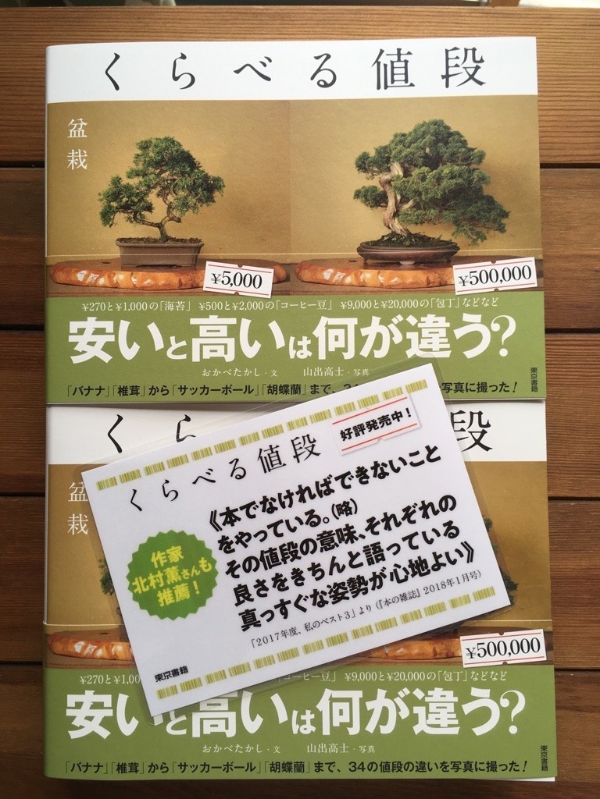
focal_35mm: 29
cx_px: 300
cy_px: 400
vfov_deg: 61.7
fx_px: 670
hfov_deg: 48.2
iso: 25
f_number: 2.2
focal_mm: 4.15
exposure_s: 1/60
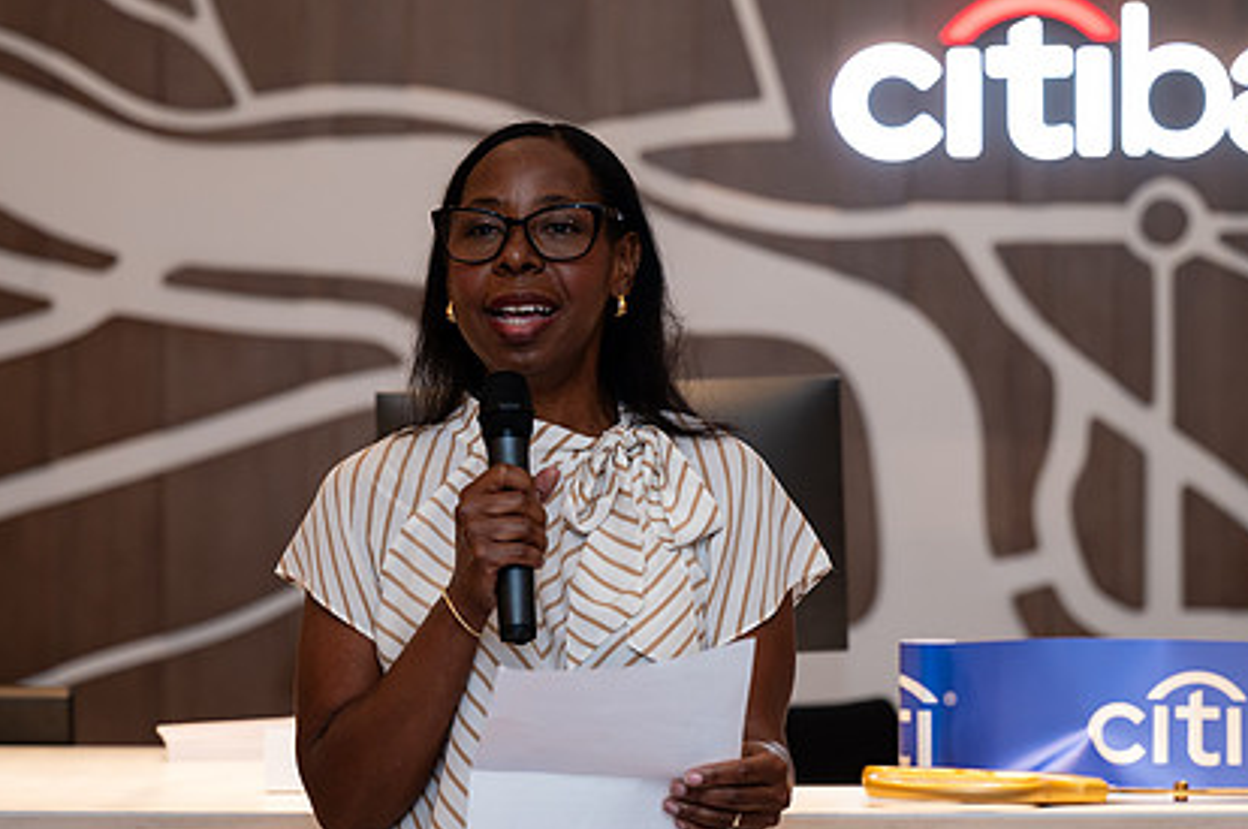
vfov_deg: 8.8
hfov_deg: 13.3
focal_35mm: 155
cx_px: 674
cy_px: 447
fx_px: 5367
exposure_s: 1/160
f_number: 3.2
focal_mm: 104
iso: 400
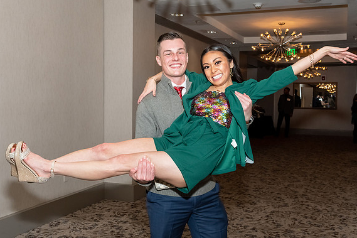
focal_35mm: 42
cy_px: 116
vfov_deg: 31.9
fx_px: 416
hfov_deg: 46.4
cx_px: 180
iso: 500
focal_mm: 23
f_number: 6.3
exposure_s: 1/250
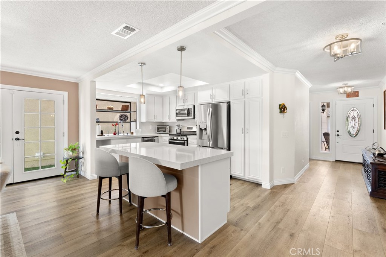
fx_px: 172
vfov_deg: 73.8
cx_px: 193
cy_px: 128
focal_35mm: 16
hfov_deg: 96.7
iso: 640
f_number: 9
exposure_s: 1/10
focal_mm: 16
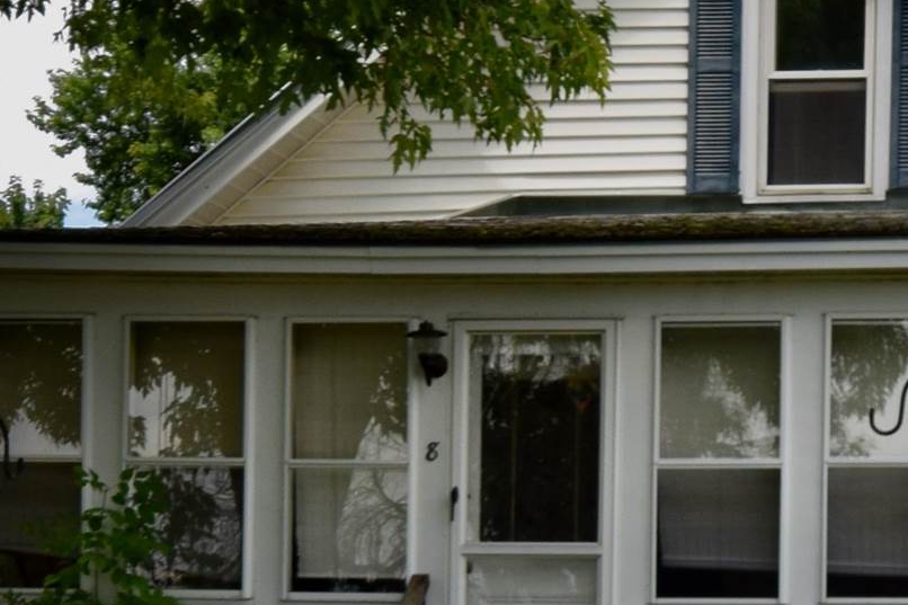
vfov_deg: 16.8
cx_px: 991
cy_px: 556
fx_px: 2017
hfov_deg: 23.8
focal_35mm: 80
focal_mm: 14
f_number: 8
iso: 200
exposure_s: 1/400
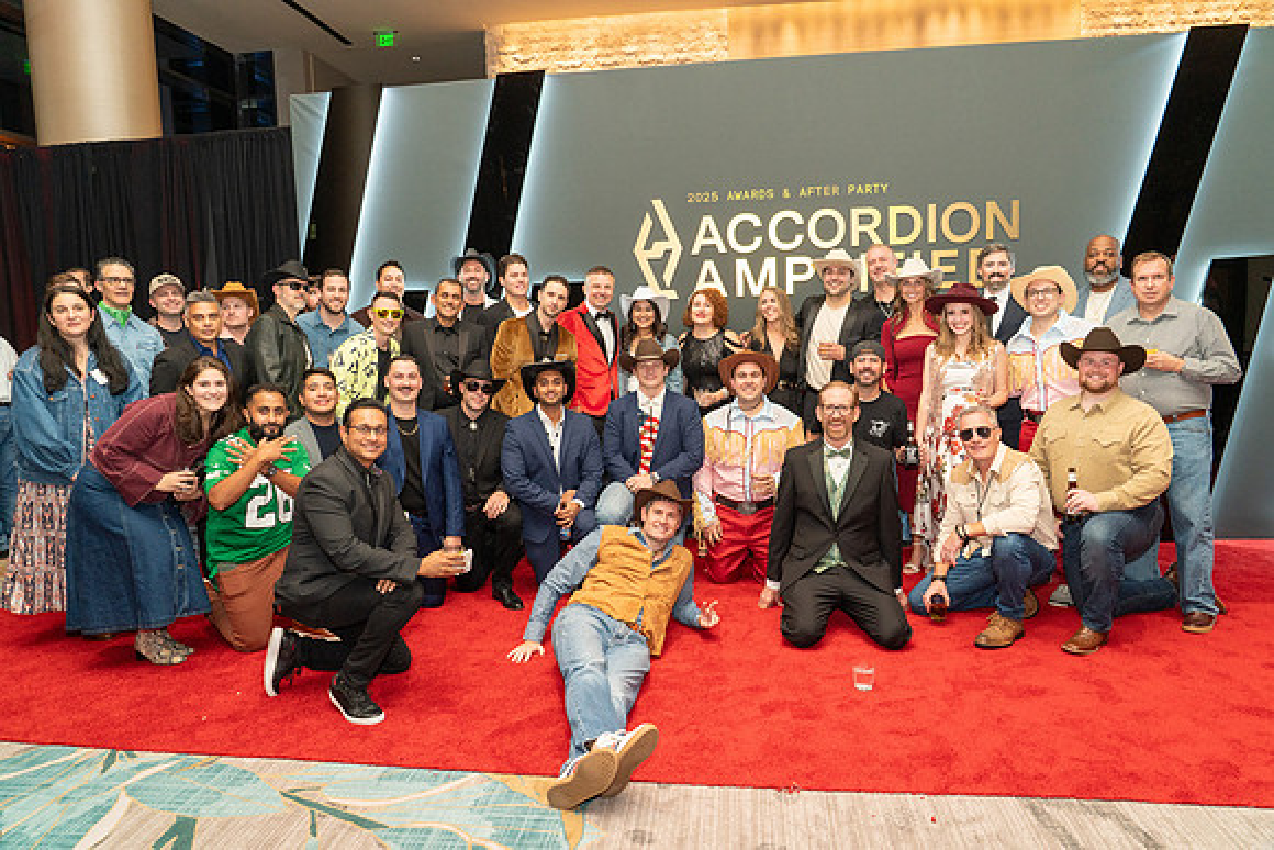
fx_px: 849
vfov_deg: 53.2
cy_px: 425
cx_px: 637
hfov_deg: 73.7
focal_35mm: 24
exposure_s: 1/100
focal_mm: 24
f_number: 5.6
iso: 1600
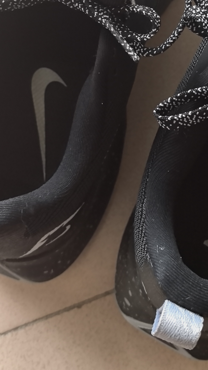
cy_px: 54
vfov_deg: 29.6
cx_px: 175
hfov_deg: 17.3
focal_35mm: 69
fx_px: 677
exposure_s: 1/100
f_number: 2
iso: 50
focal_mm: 6.98
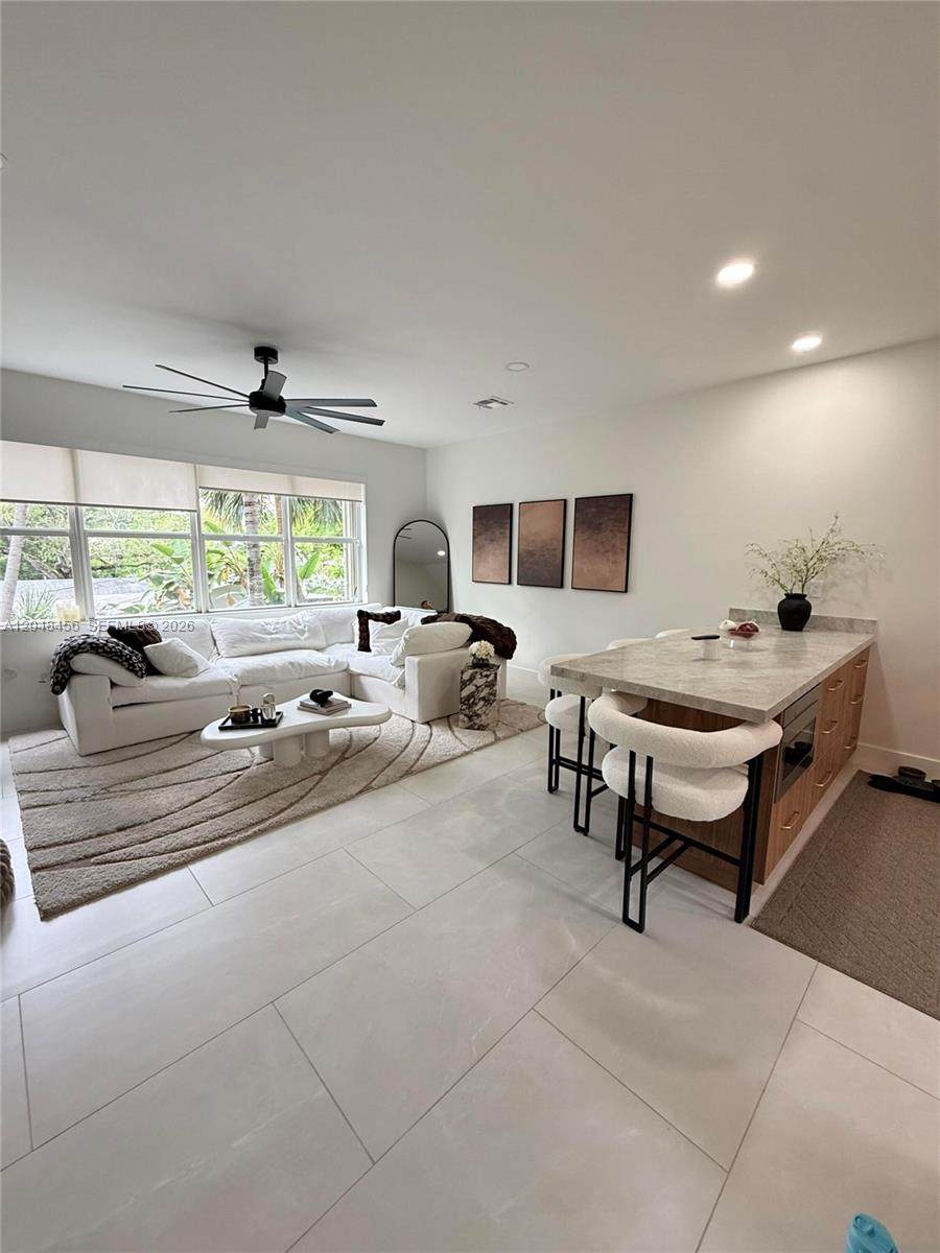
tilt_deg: -7.9
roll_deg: -1.0
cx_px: 470
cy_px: 626
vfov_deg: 102.1
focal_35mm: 14
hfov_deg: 85.7
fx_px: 507
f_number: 2.2
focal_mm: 2.22
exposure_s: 1/99
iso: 160
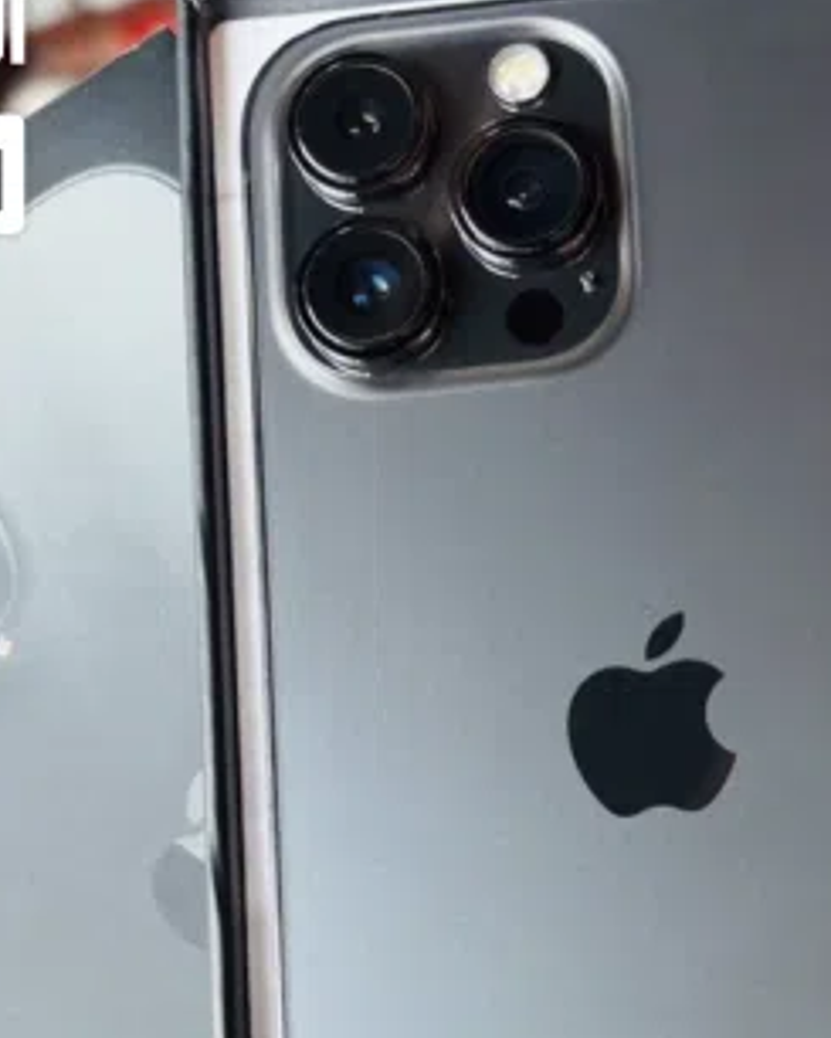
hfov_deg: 28.5
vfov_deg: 34.9
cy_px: 723
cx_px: 536
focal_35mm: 53
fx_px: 1629
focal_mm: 5.96
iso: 64
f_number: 1.6
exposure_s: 1/100
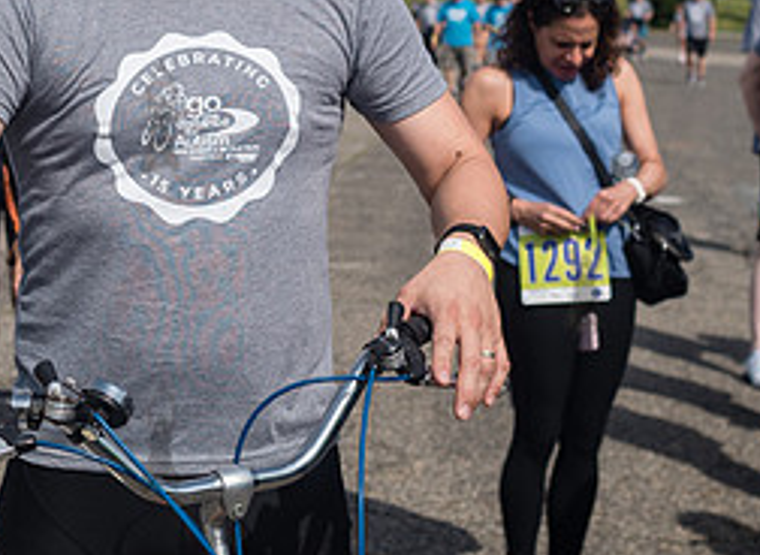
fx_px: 1914
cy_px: 102
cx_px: 198
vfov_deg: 16.4
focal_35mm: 88
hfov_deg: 22.3
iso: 200
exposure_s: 1/3200
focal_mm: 35
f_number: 4
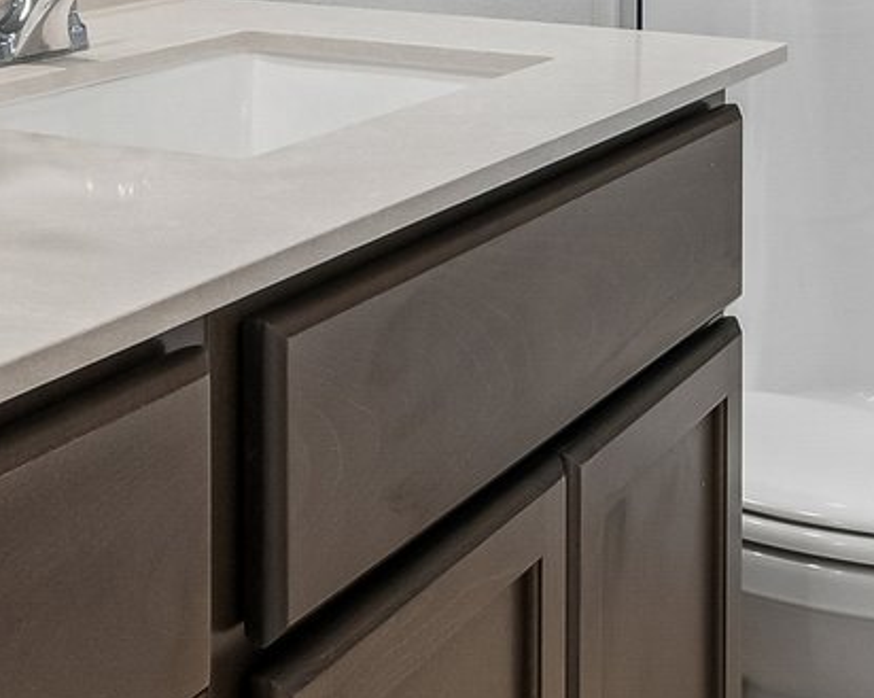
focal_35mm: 70
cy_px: -290
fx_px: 1809
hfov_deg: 26.5
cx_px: 151
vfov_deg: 19.5
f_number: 8
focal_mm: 10
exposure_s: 1/20
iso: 400
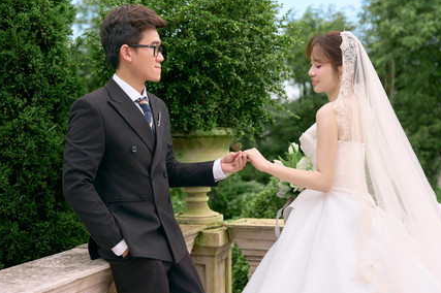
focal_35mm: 49
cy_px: 150
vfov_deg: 27.5
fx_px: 599
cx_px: 232
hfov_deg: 40.4
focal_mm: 41.8
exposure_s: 1/500
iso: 200
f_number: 3.2
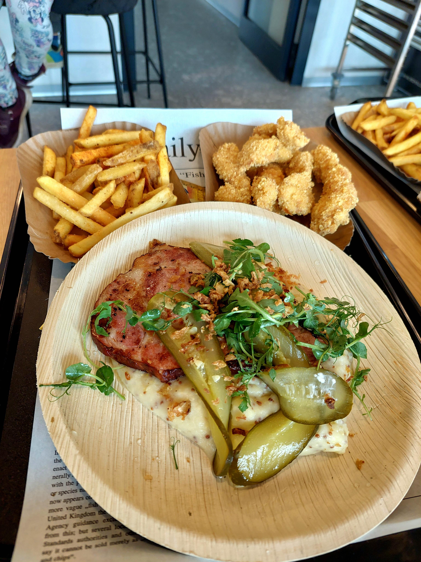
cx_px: 210
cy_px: 281
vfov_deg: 69.4
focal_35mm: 25
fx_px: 405
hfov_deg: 54.9
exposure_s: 1/60.2
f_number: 1.8
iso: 100
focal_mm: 5.23
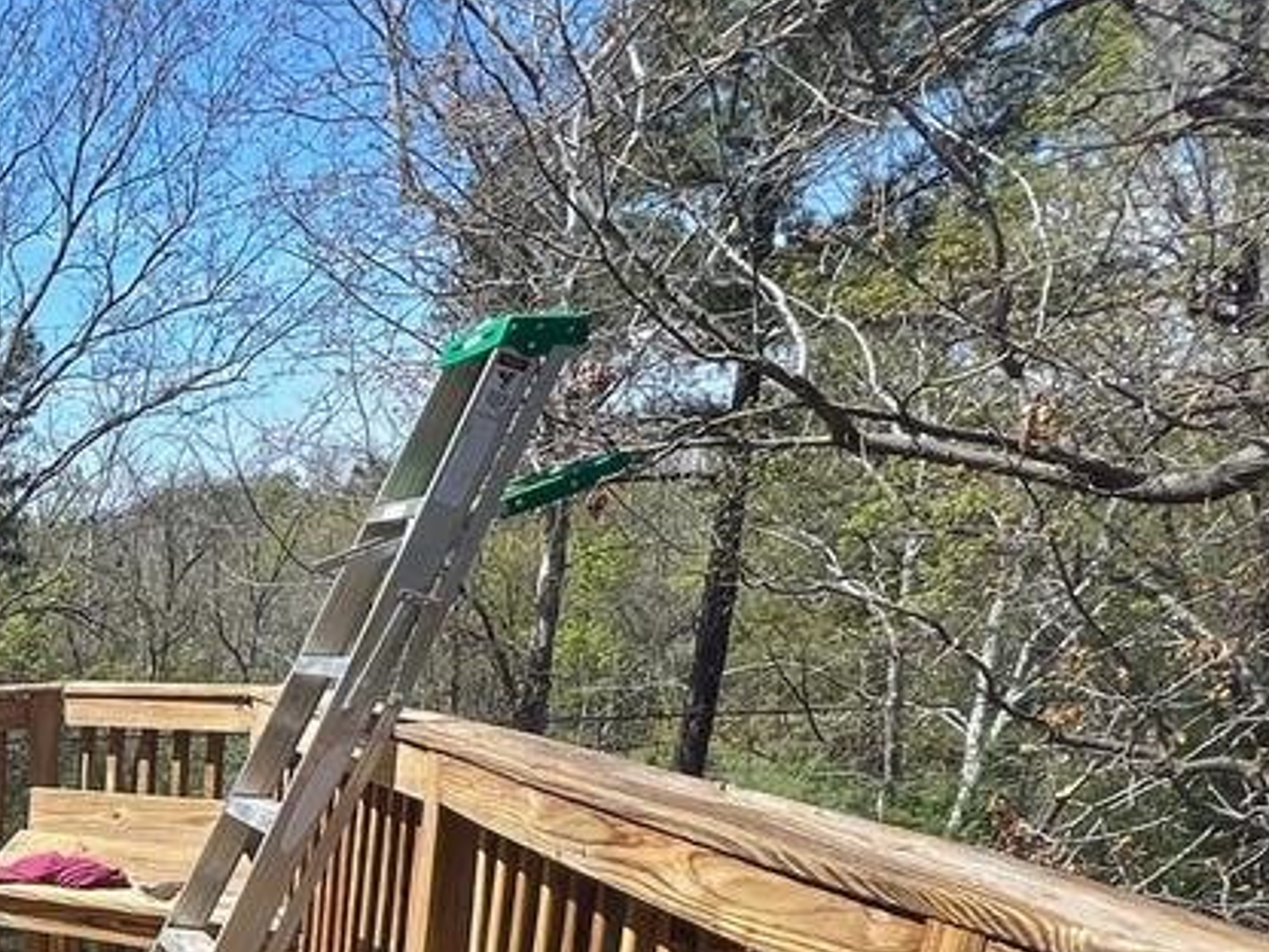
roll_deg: +4.0
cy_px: 1114
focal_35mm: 45
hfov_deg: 29.7
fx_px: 1650
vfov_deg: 28.4
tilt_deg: -12.0
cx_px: -528
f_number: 1.8
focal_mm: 1.57
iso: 32
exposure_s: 1/348
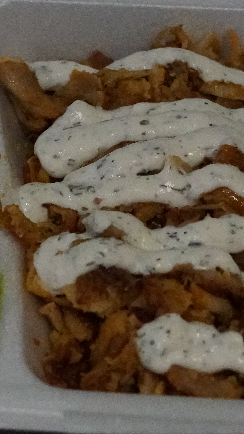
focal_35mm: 118
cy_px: 107
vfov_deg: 18.0
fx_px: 1357
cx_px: 72
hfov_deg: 10.3
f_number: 4
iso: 20000
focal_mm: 30
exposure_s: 1/2500
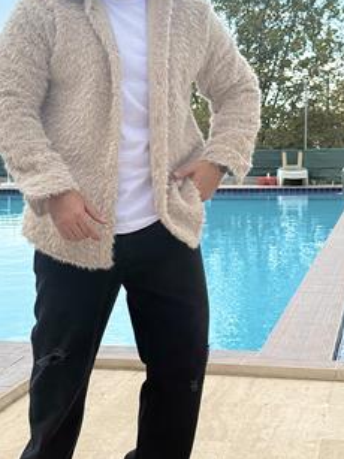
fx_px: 968
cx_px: 117
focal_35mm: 73
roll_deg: +0.2
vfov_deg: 26.7
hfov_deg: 20.1
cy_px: 214
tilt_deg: -3.7
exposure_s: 1/6024
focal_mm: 6.76
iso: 80
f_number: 1.78
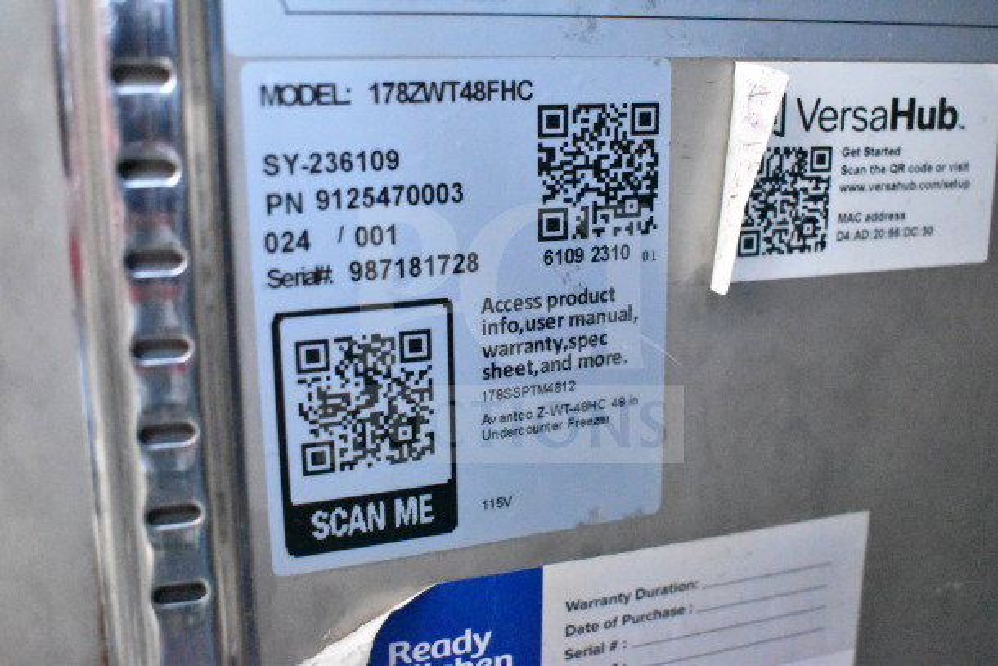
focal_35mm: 39
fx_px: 1081
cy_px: 333
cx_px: 499
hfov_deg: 49.5
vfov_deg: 34.2
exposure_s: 1/30
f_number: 4
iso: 25600
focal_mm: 26
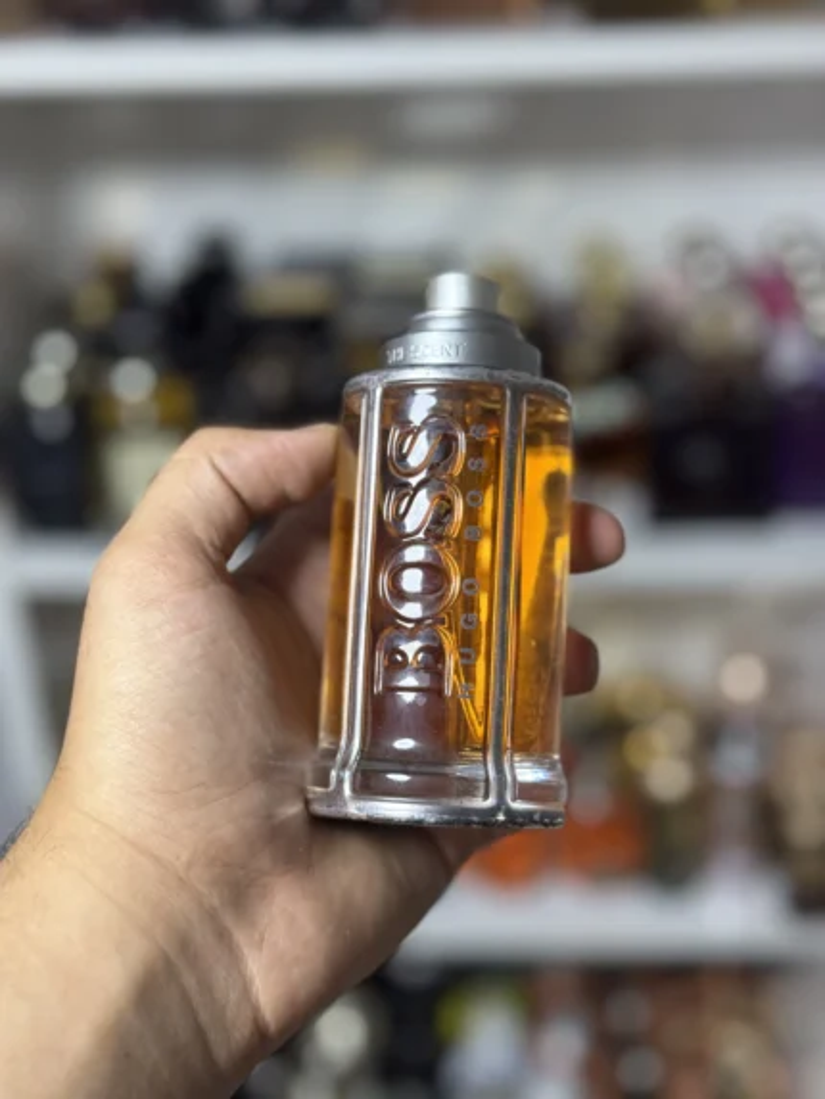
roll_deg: +1.1
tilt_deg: -28.3
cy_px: 550
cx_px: 412
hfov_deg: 30.3
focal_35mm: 48
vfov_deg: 39.6
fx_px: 1525
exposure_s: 1/50
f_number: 1.78
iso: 100
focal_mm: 6.76
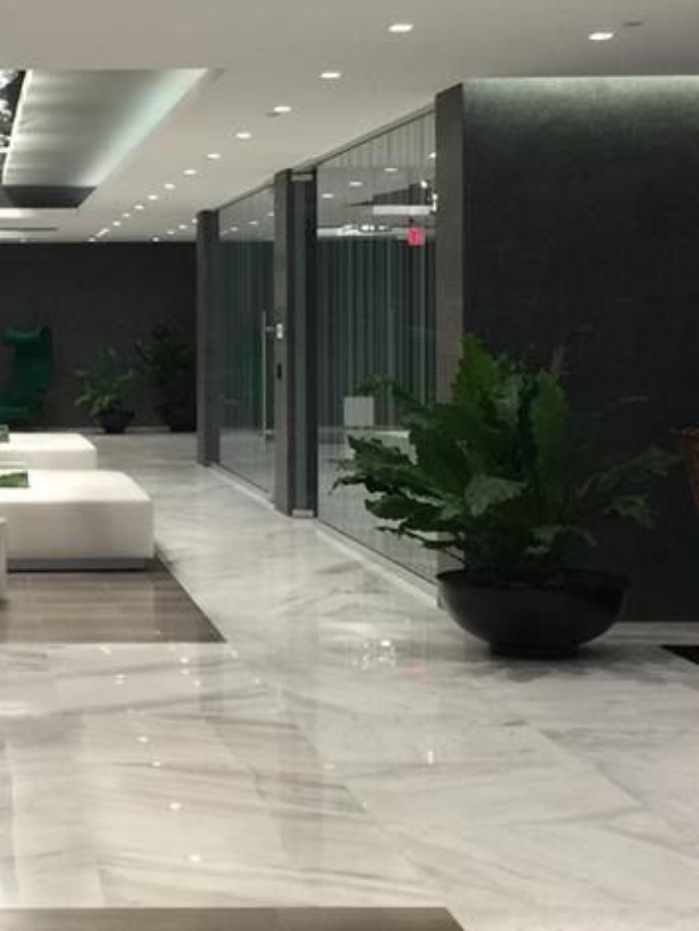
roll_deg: +0.2
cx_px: -42
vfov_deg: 26.3
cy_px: 390
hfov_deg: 19.2
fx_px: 1991
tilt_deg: -0.4
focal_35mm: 74
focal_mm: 4.15
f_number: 2.2
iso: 32
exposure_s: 1/15
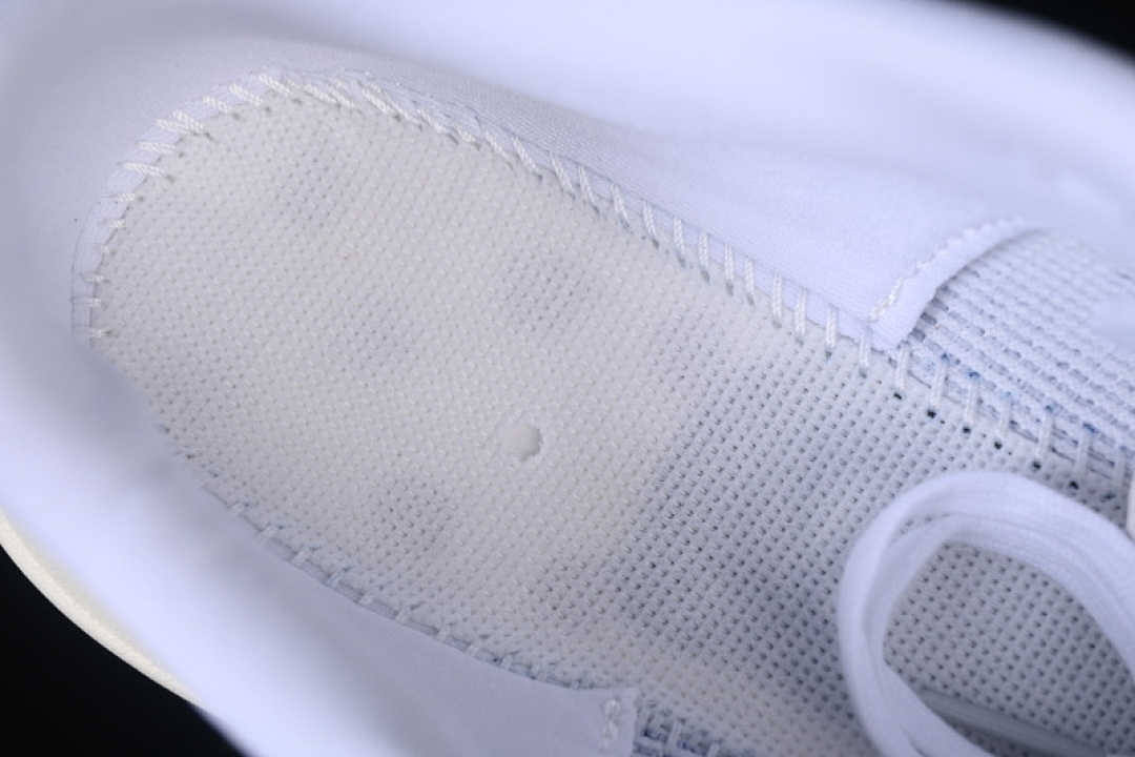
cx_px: 568
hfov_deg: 27.0
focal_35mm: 75
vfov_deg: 18.2
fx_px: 2364
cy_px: 378
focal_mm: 50
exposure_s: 1/100
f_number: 7.1
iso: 160
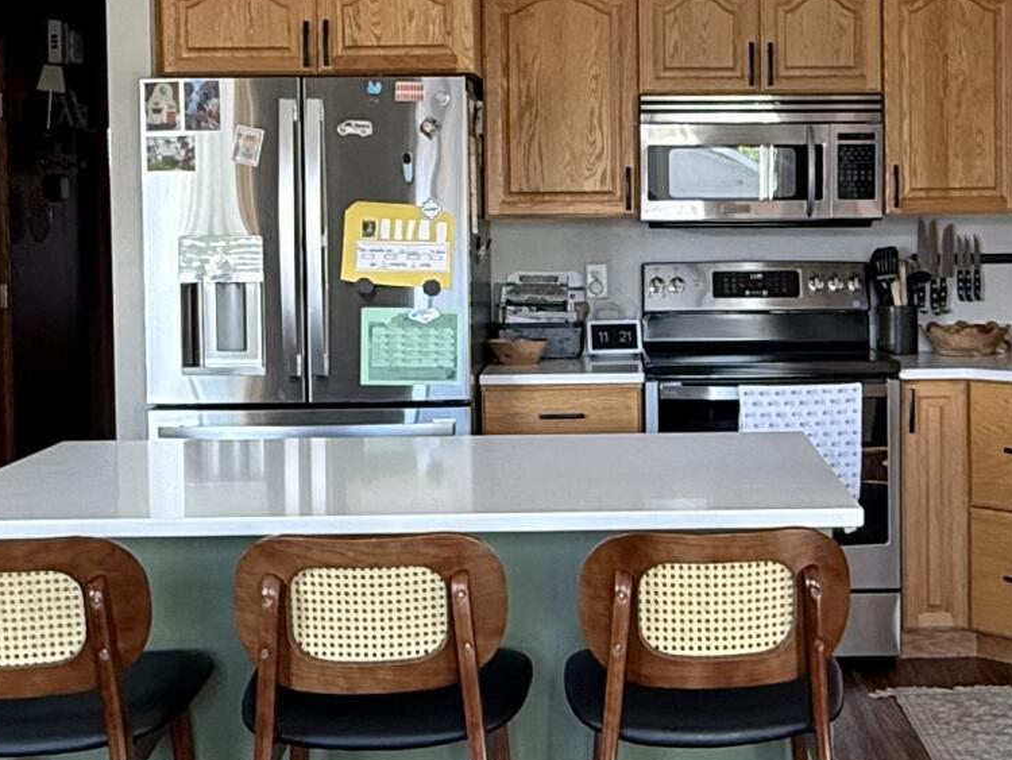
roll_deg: +1.0
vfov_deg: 26.0
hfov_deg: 34.1
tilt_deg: -2.3
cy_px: 258
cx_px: 667
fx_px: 1638
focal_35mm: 56
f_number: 2.2
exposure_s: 1/99
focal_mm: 2.22
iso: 200
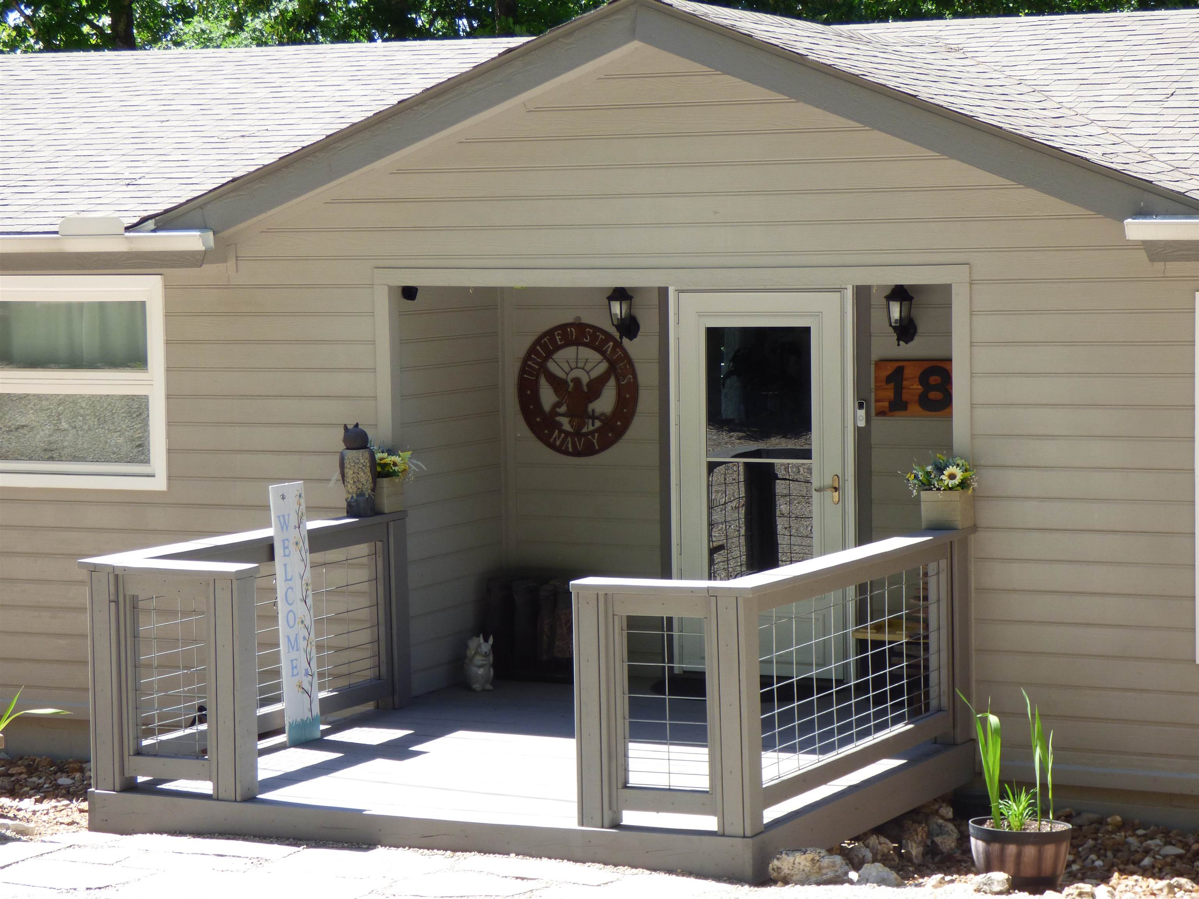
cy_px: 450
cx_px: 600
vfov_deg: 16.8
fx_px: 3048
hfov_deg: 22.3
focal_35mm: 88
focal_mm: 14.74
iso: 100
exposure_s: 1/160
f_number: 4.5
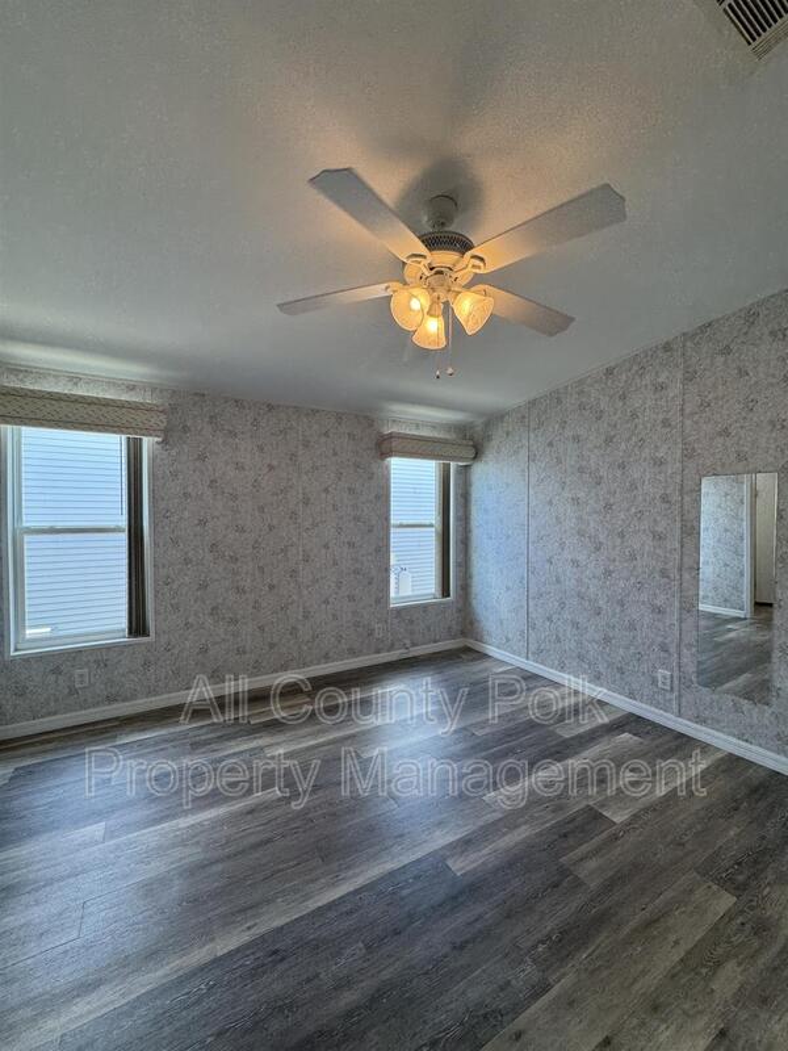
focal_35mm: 14
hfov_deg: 85.7
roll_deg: +0.2
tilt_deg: -1.0
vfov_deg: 102.1
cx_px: 394
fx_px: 425
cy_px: 526
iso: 100
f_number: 2.2
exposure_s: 1/120
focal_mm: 2.22
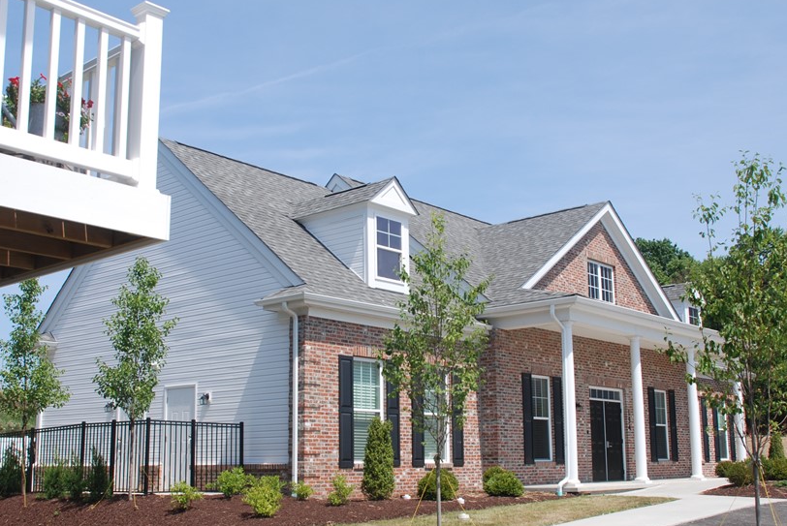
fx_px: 875
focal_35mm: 40
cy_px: 308
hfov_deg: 48.4
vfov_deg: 33.4
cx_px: 401
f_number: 7.1
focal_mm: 20
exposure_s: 1/200
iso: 100
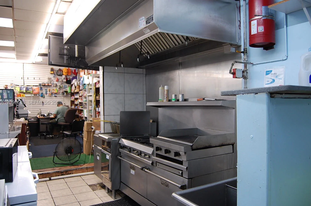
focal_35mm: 27
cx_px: 156
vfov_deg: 47.8
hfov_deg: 67.4
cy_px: 103
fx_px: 233
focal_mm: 18
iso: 400
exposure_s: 1/50
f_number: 3.5
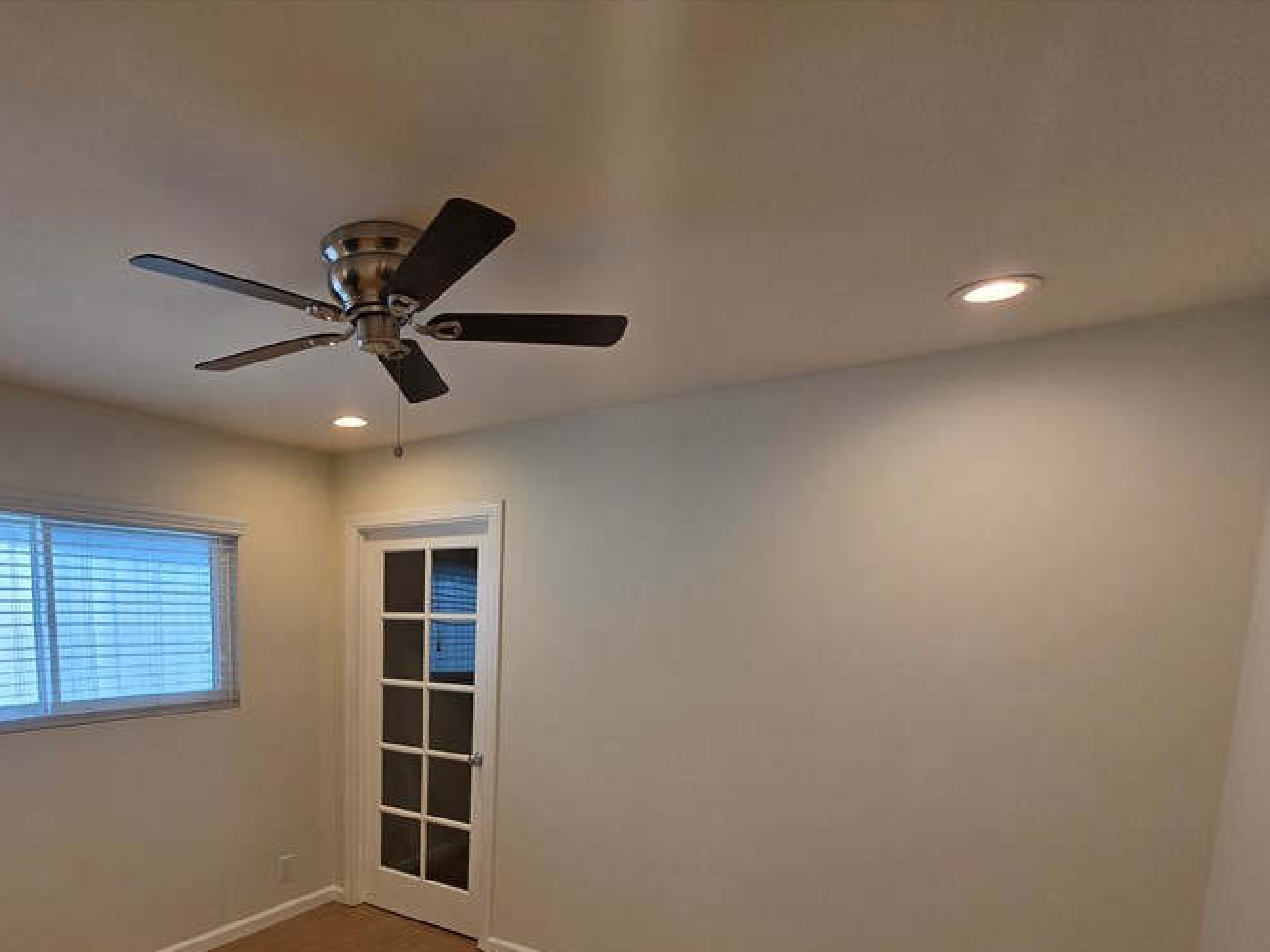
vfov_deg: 62.0
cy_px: 721
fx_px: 734
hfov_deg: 78.2
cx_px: 391
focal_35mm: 20
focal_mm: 2.2
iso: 50
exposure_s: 1/120
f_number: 1.9
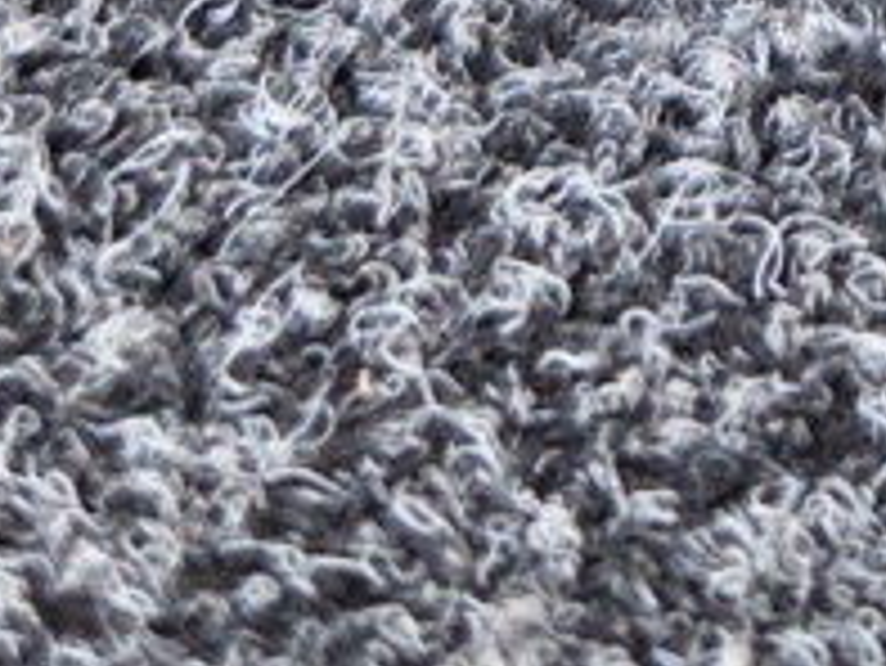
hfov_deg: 15.0
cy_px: -1035
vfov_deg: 10.0
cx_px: 1102
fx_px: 3227
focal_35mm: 126
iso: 200
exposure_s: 1/100
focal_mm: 5.4
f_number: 1.8
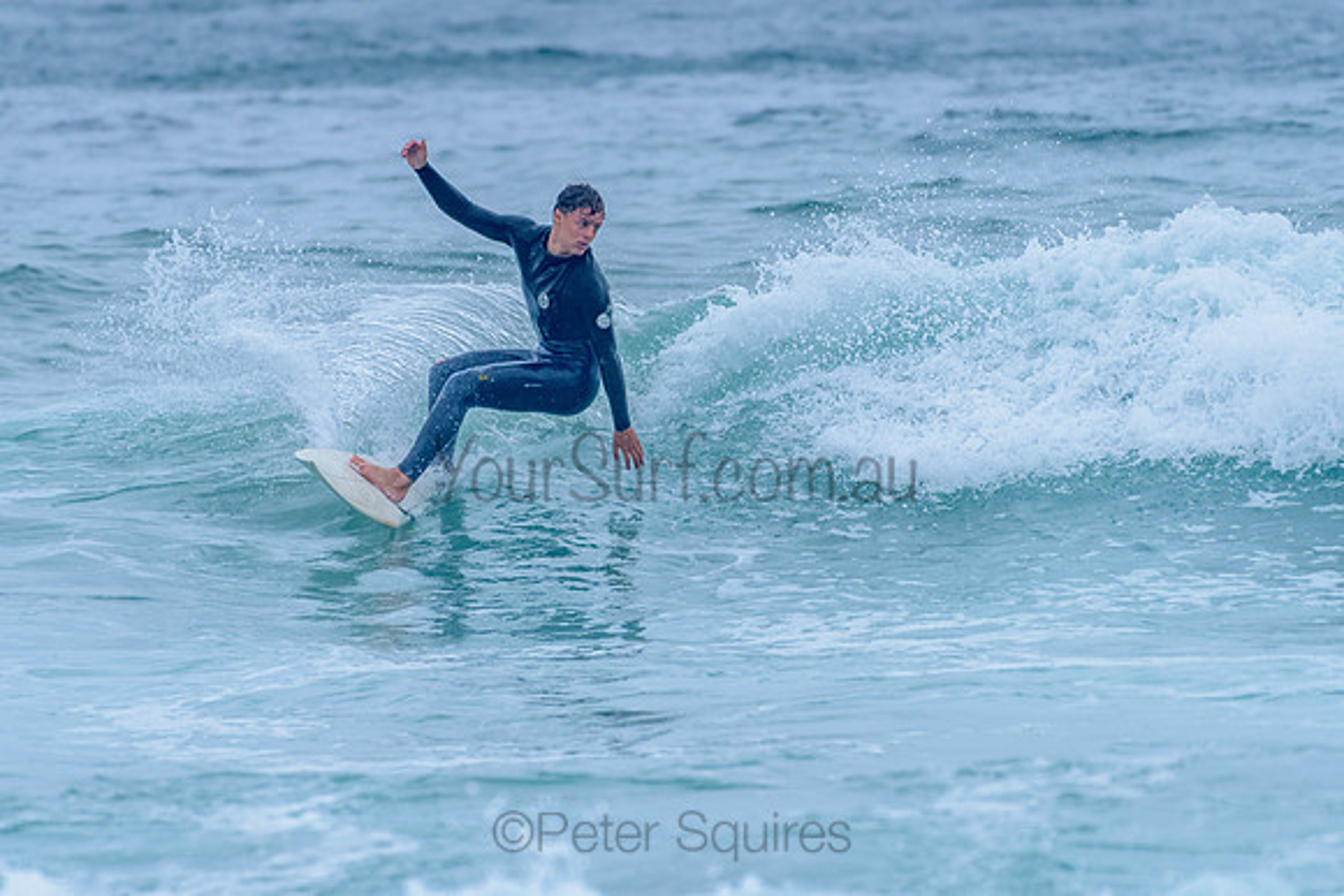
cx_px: 616
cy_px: 424
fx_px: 23440
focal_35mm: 628
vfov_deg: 2.2
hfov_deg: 3.3
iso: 800
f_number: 5.6
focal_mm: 500
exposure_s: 1/2000
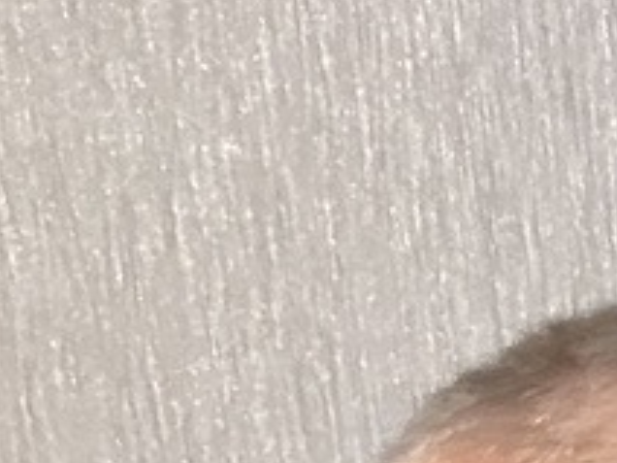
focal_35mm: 152
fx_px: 2709
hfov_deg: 11.0
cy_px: 1366
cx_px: 1470
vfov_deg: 8.3
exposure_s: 1/25
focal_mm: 2.69
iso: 400
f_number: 1.9
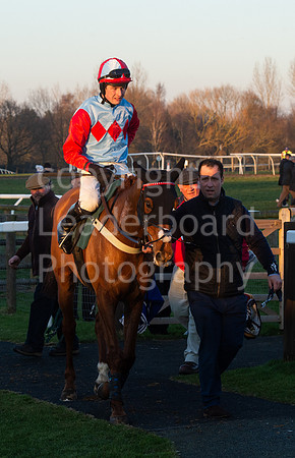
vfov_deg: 12.7
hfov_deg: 8.2
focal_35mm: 164
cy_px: 233
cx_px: 140
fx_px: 2059
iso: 1000
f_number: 9
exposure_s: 1/400
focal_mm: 95
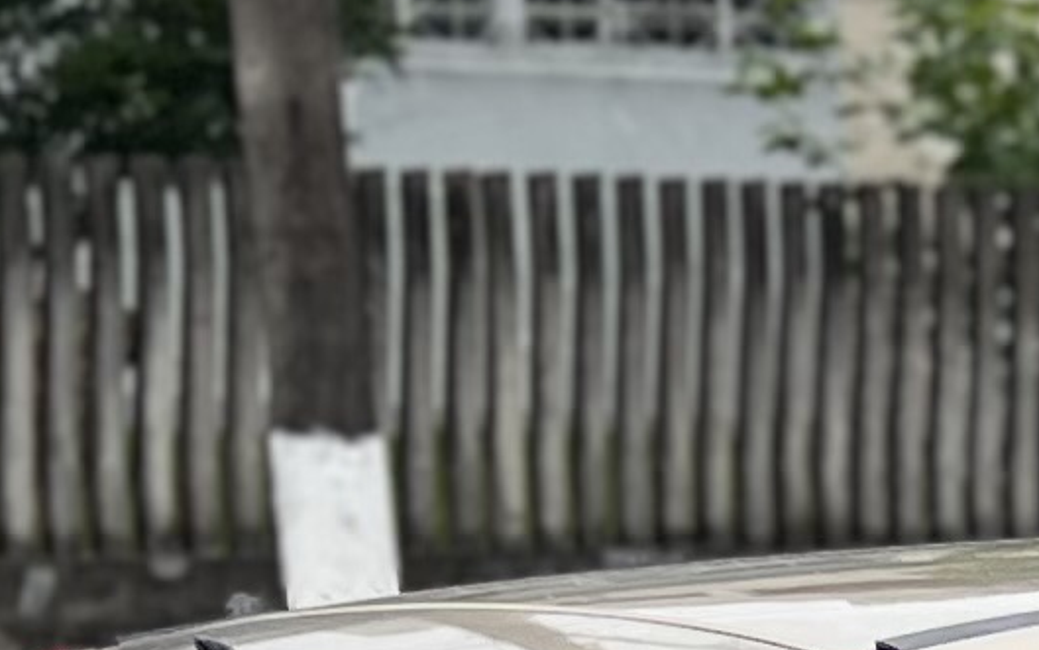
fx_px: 5948
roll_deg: -2.6
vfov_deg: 6.0
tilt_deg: -12.2
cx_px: 1907
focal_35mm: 210
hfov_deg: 9.5
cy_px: 1492
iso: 50
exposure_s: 1/1266
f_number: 1.5
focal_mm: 5.7
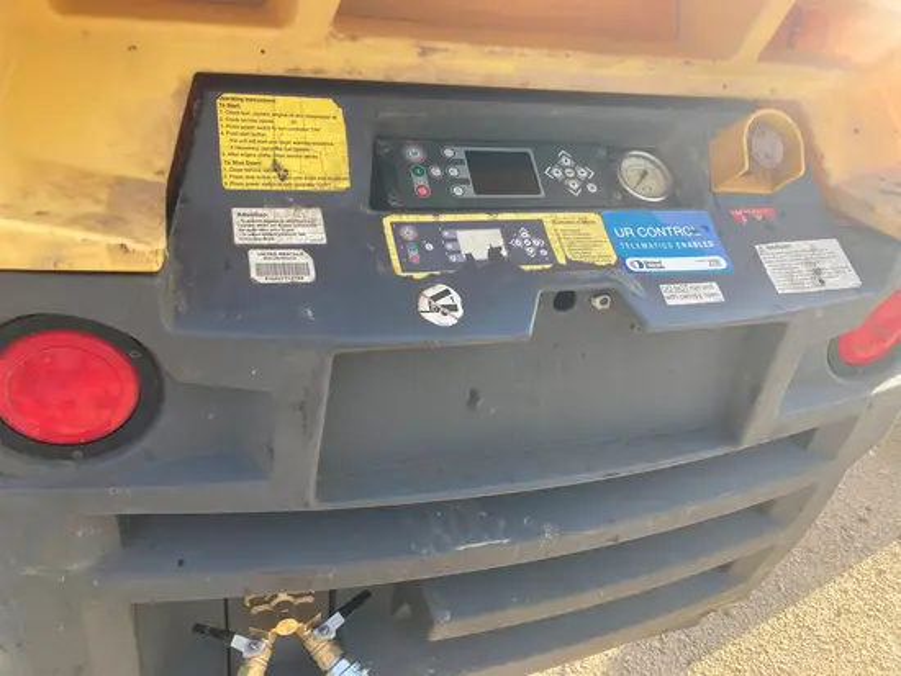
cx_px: 450
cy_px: 338
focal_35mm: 28
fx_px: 729
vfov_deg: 49.8
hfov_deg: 63.4
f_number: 1.8
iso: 20
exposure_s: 1/357
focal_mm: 3.99
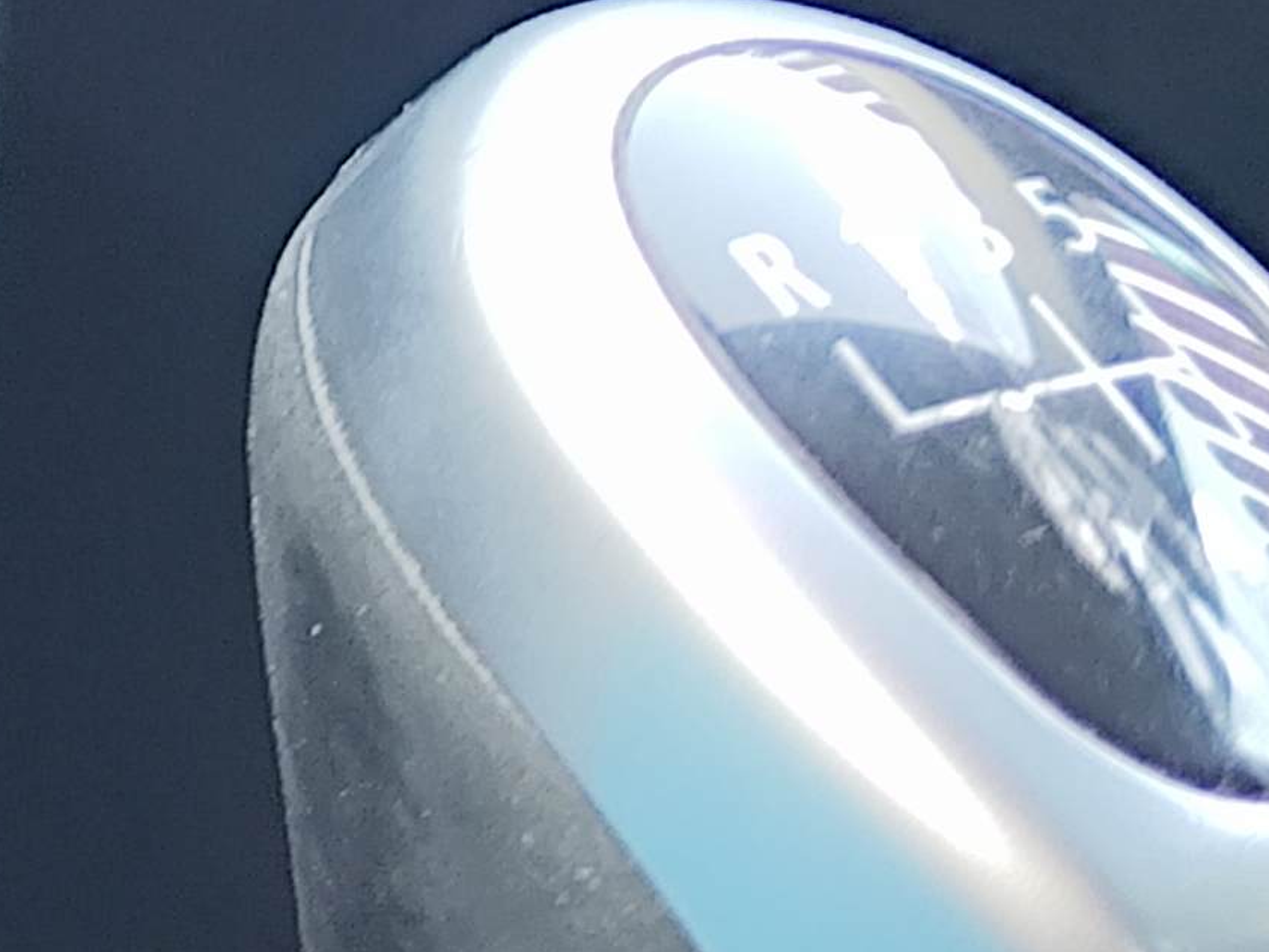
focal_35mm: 179
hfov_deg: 9.9
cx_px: -1597
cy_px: -711
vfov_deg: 8.0
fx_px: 6565
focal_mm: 6.19
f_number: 1.65
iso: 320
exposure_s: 1/50
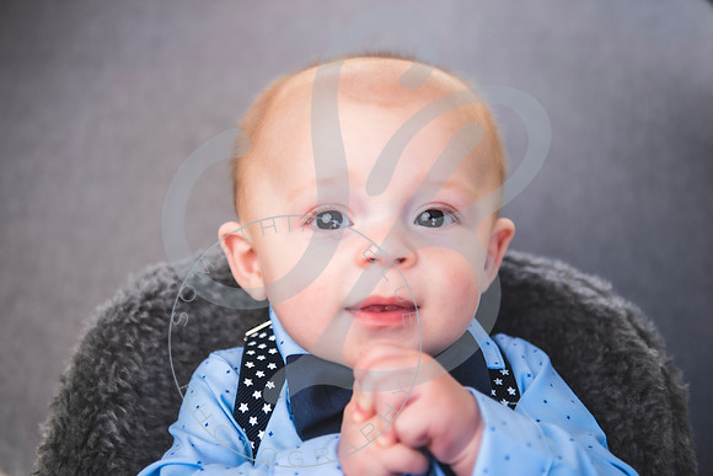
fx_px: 1169
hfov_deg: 33.9
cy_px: 255
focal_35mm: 59
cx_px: 331
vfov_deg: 23.0
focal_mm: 55
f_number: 2.8
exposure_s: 1/125
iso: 100
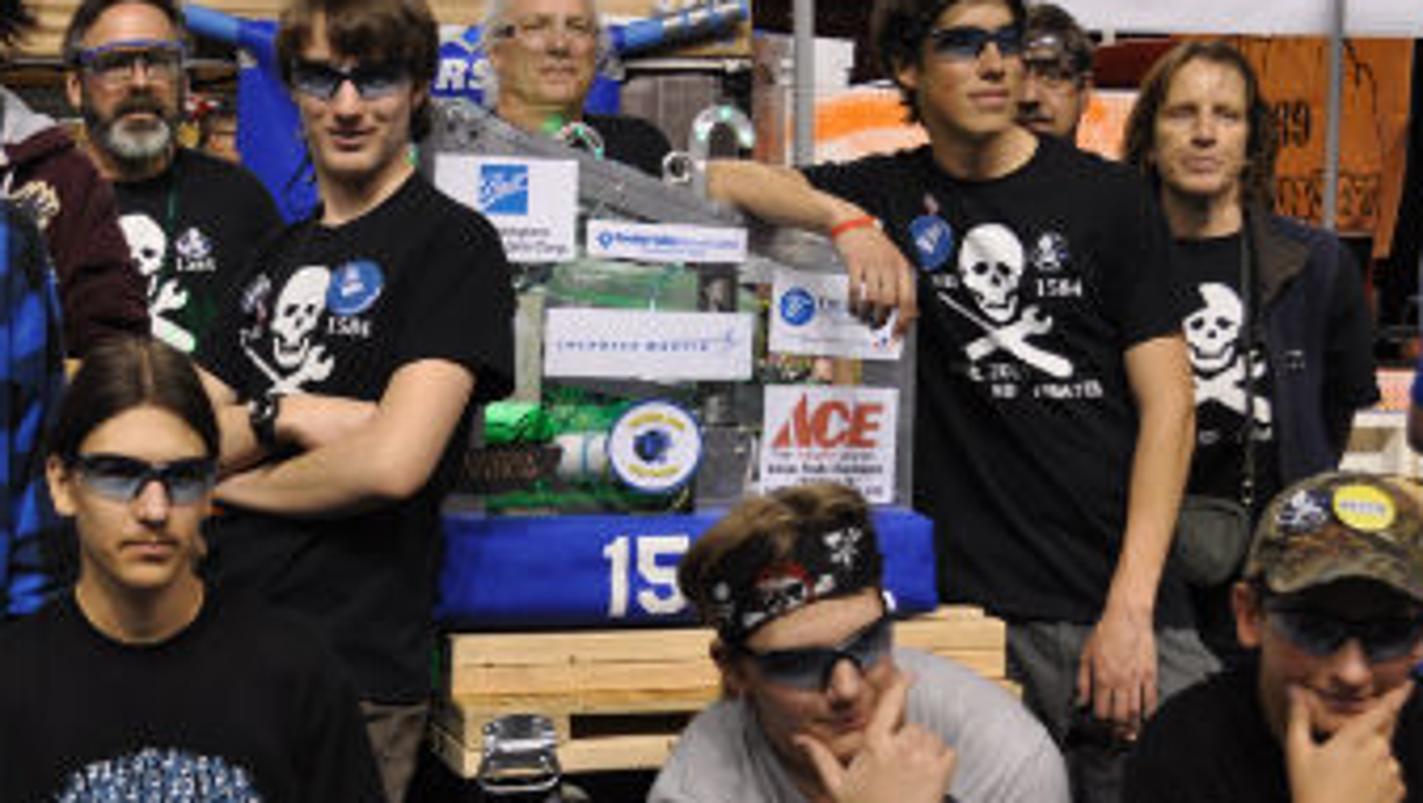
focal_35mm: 67
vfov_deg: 18.0
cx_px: 477
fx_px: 2529
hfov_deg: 31.2
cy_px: 450
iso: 400
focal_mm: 24
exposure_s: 1/80
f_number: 4.5
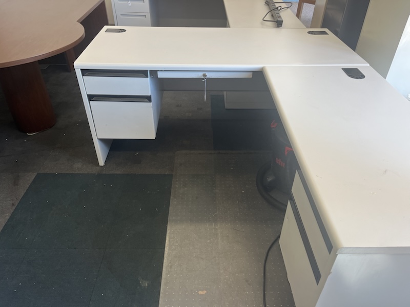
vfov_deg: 53.1
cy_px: 154
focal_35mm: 26
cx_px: 205
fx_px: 308
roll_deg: -1.5
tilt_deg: -38.0
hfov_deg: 67.3
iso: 64
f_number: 1.6
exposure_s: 1/120
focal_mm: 5.1
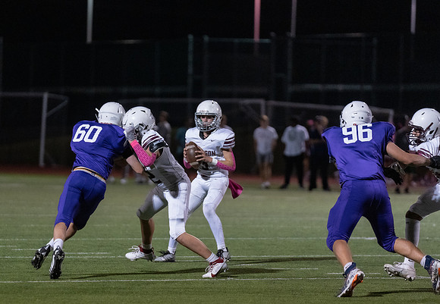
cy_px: 201
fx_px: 3623
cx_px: 139
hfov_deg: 6.9
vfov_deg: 4.8
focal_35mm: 293
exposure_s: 1/1250
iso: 6400
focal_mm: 200
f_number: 2.8
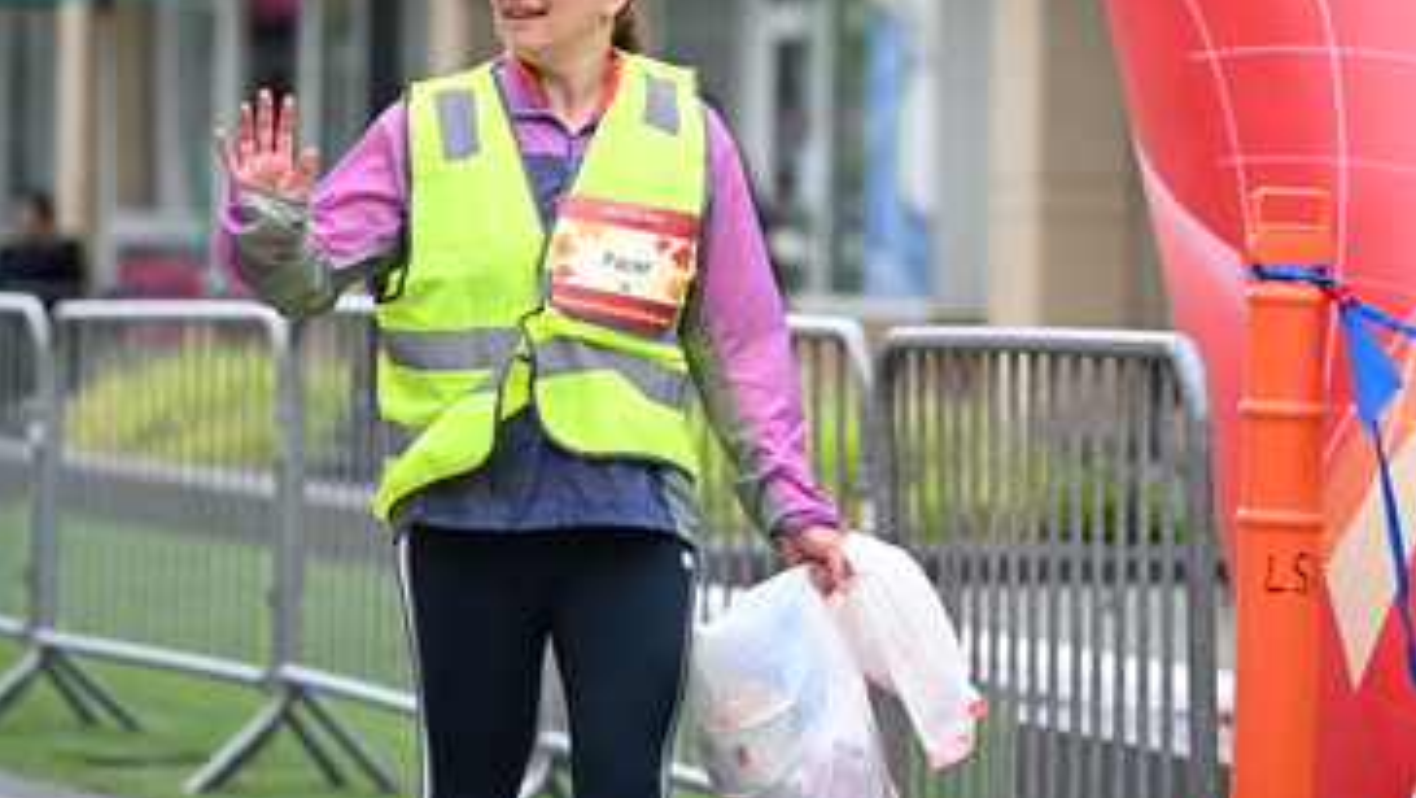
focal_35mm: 190
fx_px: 7136
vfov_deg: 6.4
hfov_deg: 11.3
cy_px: 58
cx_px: 706
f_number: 2.8
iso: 400
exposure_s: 1/1250
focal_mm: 120
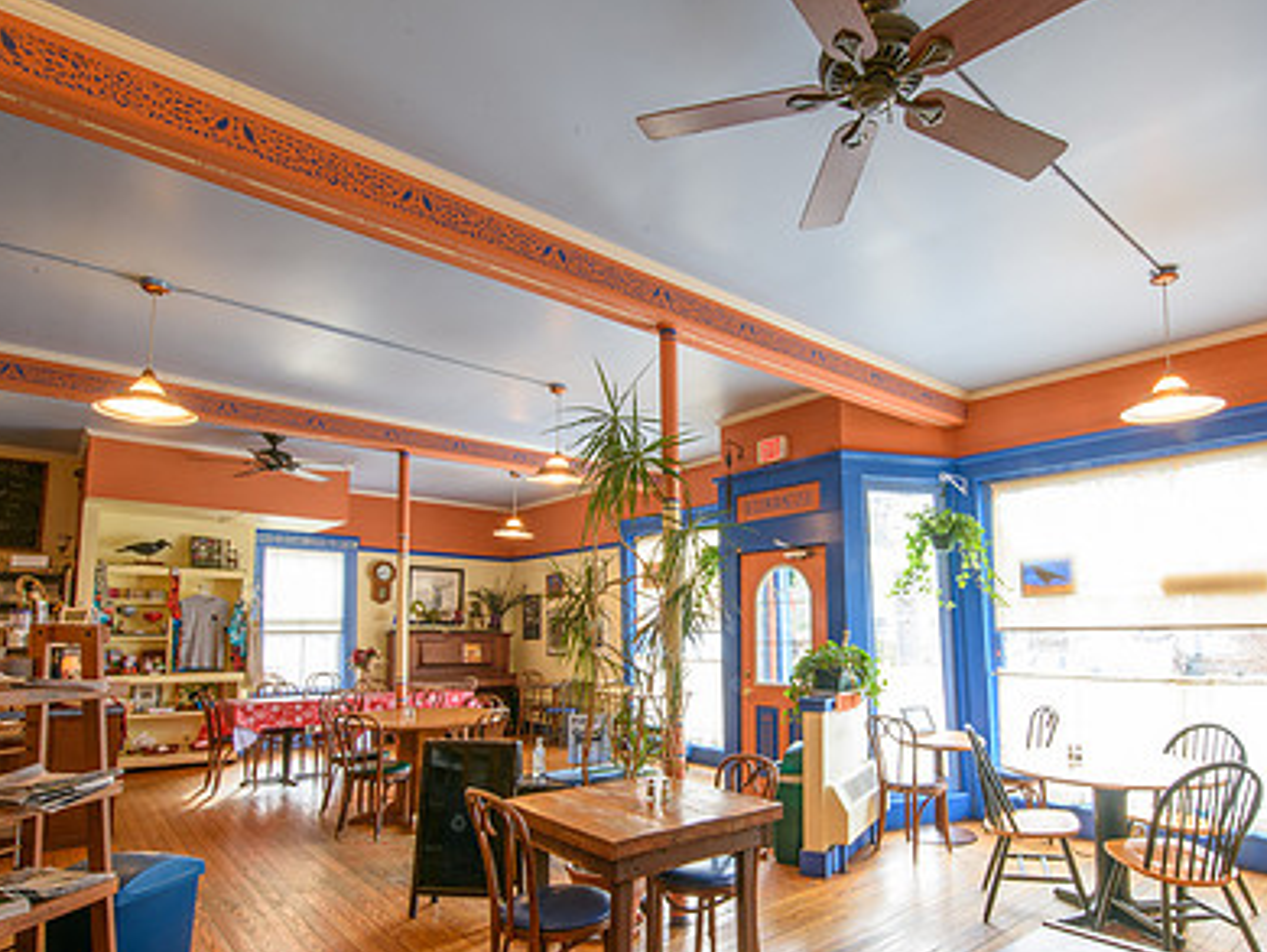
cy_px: 564
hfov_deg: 81.4
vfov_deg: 65.5
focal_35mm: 20
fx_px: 732
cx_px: 708
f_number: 22
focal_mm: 14
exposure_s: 2.5
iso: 160
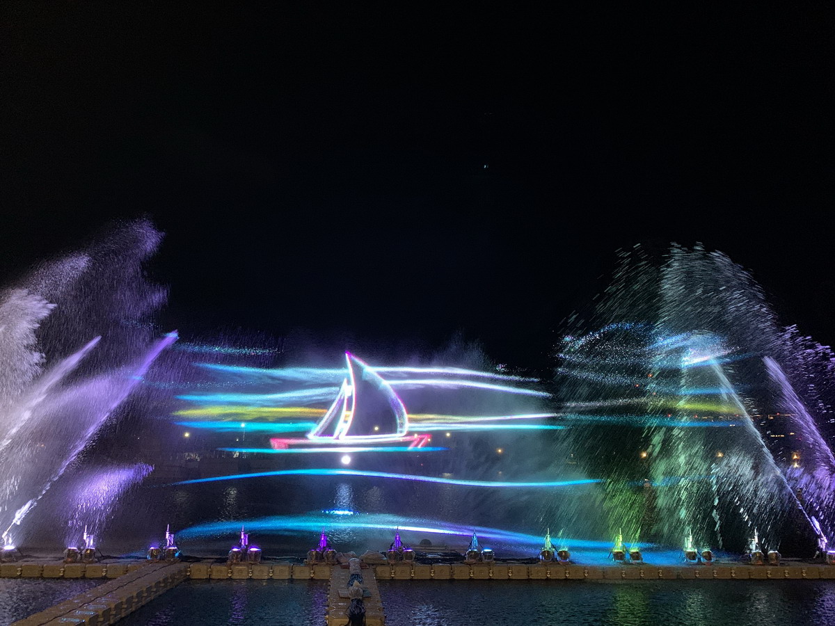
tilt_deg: +13.5
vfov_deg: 53.1
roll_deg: -1.6
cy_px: 313
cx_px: 418
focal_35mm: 26
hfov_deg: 67.3
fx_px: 627
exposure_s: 1/34
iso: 400
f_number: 1.8
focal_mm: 4.25
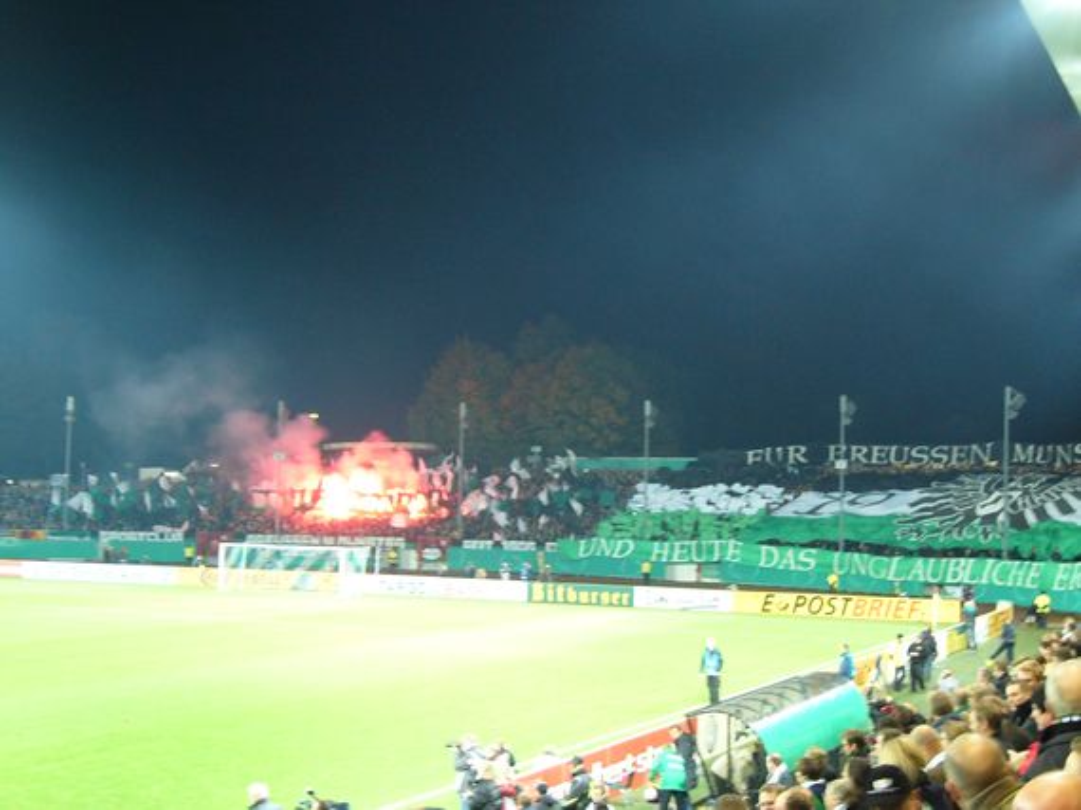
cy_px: 405
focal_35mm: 53
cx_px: 540
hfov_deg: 36.2
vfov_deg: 27.5
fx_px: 1654
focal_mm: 8.8
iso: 200
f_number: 3.4
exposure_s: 1/8
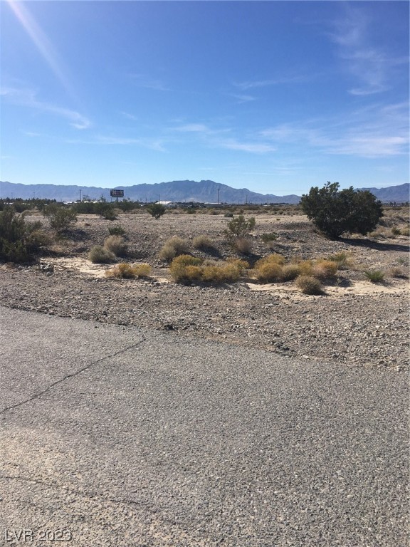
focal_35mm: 29
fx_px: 458
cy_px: 274
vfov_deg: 61.7
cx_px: 205
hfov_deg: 48.2
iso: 25
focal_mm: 4.15
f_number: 2.2
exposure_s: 1/2849
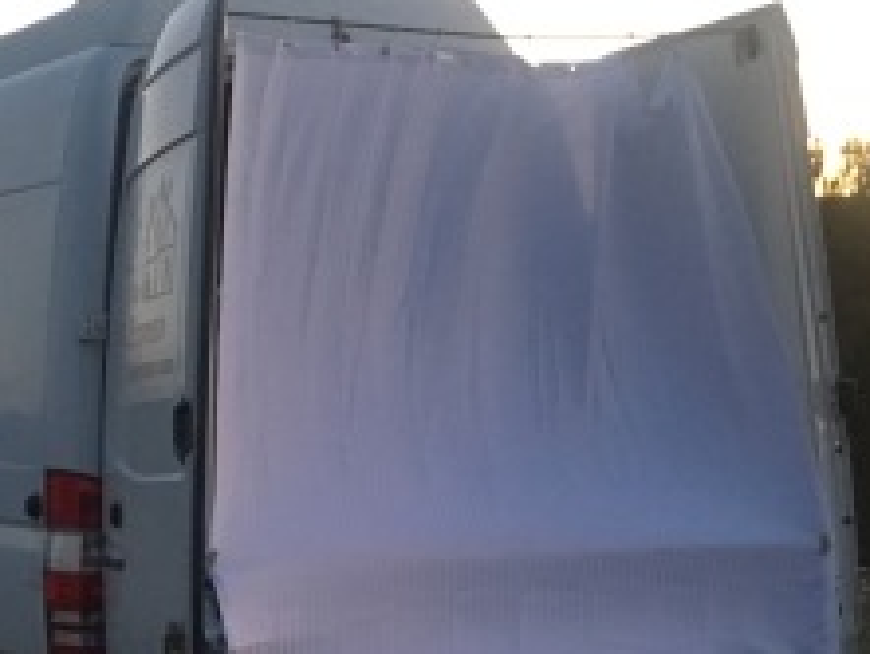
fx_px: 2112
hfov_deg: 22.9
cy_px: 559
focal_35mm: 84
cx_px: 142
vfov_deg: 17.4
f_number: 2.2
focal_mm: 4.15
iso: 200
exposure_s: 1/15
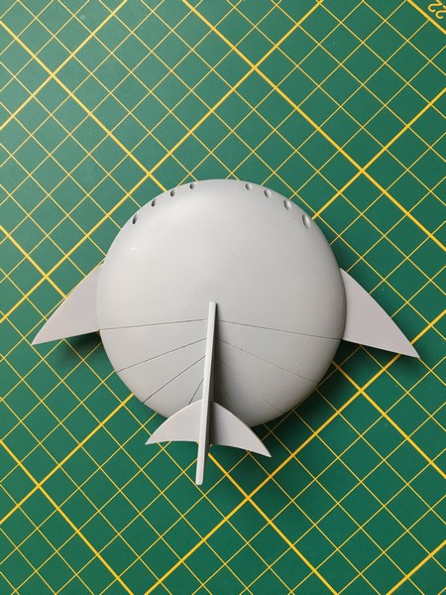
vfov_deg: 61.7
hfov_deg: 48.2
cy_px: 298
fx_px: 498
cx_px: 223
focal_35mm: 29
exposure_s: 1/33
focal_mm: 4.15
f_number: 2.2
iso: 80
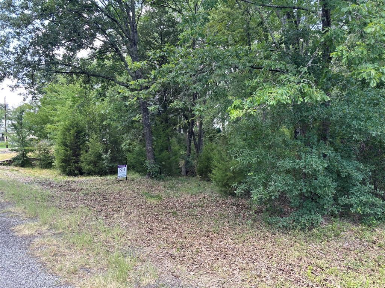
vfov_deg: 53.1
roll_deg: +0.2
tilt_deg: -2.9
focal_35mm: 26
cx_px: 192
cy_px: 144
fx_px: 289
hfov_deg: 67.3
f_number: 1.6
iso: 32
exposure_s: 1/121
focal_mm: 5.96
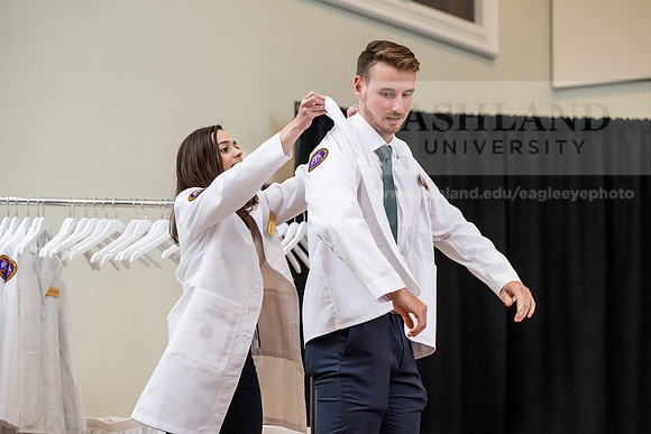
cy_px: 217
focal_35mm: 110
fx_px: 1990
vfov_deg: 12.5
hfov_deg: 18.6
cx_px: 326
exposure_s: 1/200
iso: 1600
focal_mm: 110
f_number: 3.5
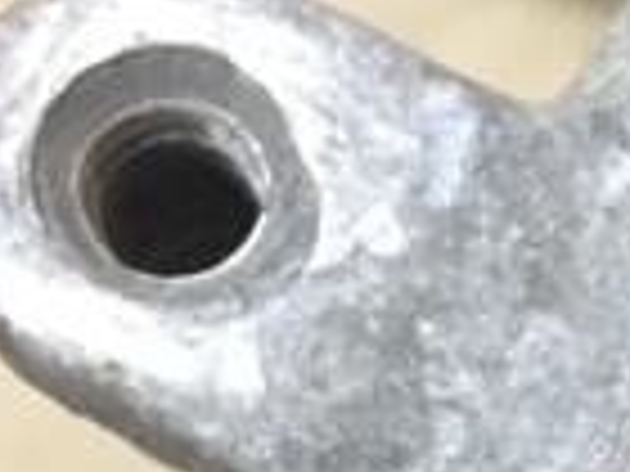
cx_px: 878
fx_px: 2421
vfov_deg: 10.3
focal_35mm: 133
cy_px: 926
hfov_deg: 14.1
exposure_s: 1/33
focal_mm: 4.15
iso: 100
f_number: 2.2
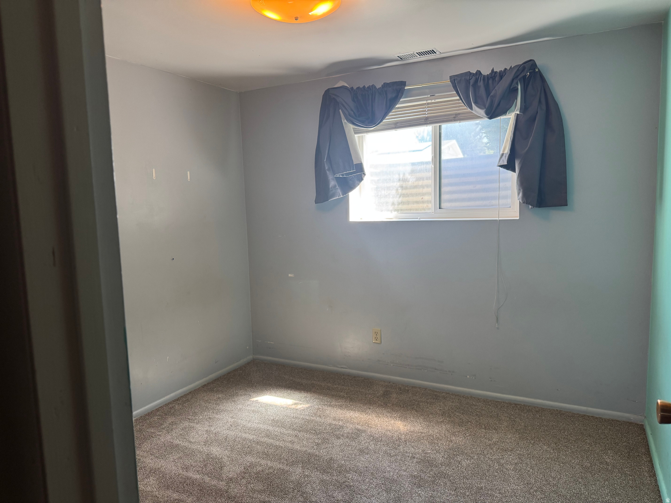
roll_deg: +1.0
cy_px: 252
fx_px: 465
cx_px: 336
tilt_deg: -7.5
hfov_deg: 71.6
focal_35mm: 24
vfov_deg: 56.8
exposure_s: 1/60
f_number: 1.78
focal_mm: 6.76
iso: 160
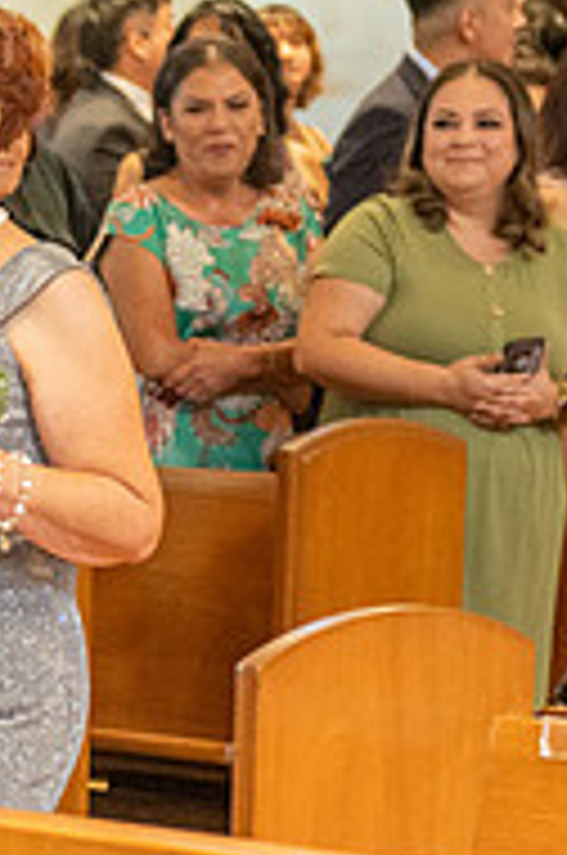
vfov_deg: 8.3
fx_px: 5904
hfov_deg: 5.3
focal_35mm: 249
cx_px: -771
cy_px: 734
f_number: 2.8
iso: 1600
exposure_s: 1/160
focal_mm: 70
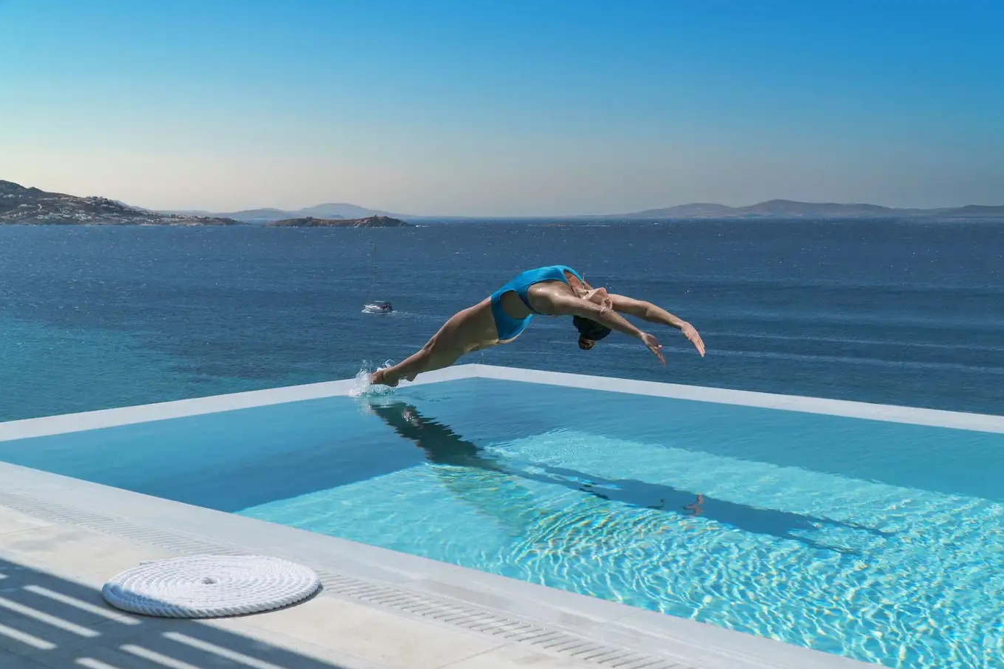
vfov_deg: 31.2
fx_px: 1199
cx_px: 504
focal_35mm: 43
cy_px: 341
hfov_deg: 45.4
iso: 200
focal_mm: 28
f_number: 8
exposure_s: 1/1600
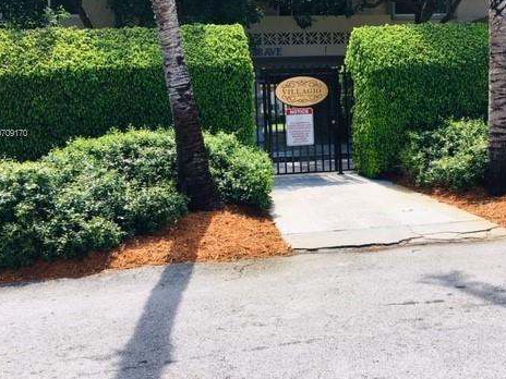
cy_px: 134
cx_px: 310
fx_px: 585
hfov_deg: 46.5
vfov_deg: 35.7
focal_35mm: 40
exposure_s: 1/938
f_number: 2.2
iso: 25
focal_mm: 4.15
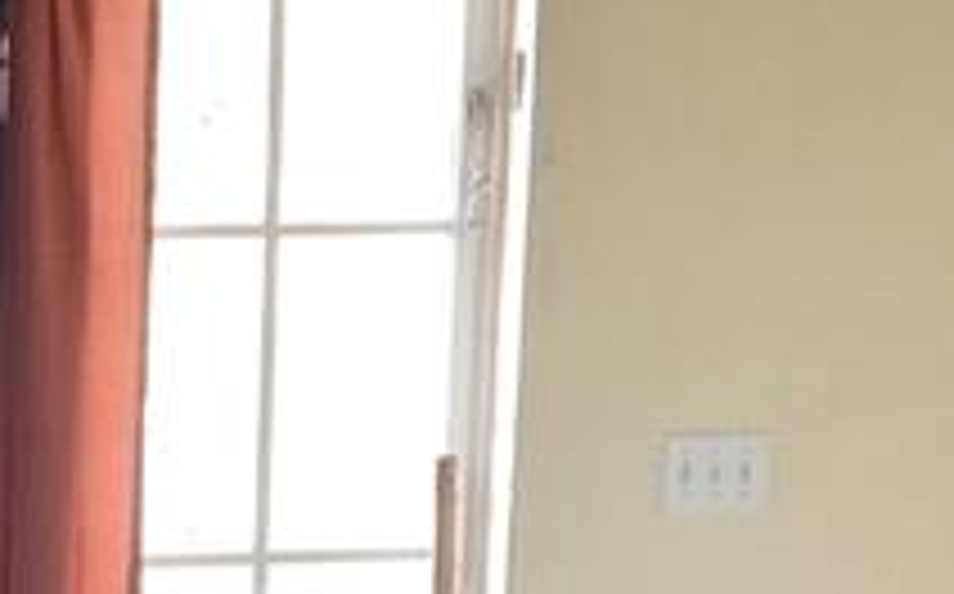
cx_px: -648
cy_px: 670
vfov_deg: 10.9
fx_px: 3065
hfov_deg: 15.7
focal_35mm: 118
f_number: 3
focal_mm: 4
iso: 250
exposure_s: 1/30
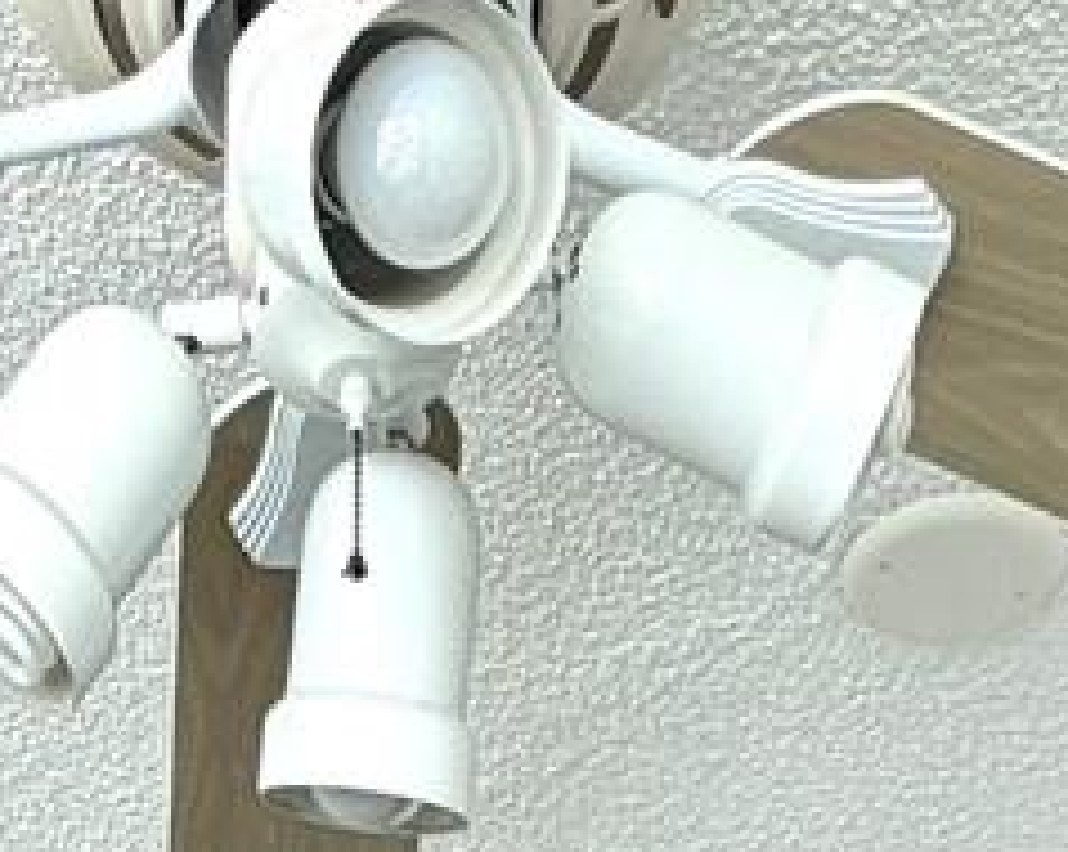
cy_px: 2457
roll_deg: -1.3
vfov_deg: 11.3
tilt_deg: -1.1
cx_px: 377
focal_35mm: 92
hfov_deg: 20.8
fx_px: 2906
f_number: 2.2
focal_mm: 2.22
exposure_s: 1/150
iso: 40
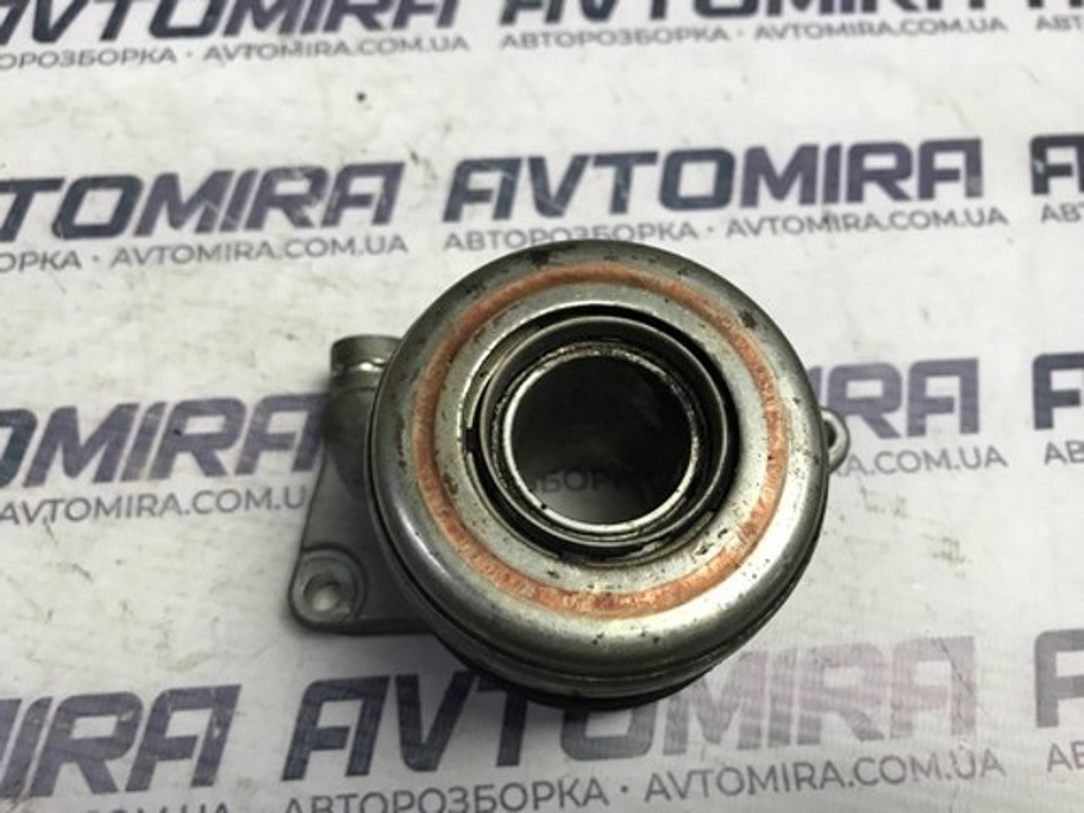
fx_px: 877
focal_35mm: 28
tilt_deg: -67.1
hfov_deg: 63.4
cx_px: 542
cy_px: 406
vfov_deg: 49.7
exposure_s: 1/33
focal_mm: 3.99
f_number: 1.8
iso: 32
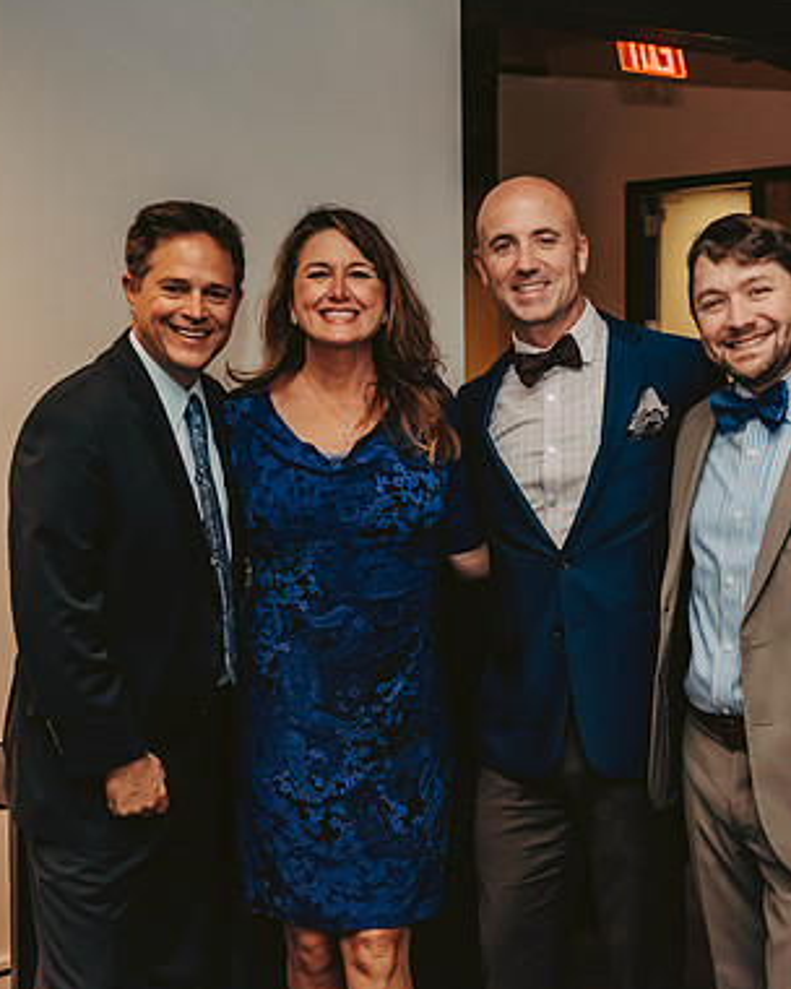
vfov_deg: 30.0
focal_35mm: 63
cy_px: 491
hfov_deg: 24.1
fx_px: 1844
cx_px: 507
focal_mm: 44
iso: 2500
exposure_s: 1/200
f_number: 3.2
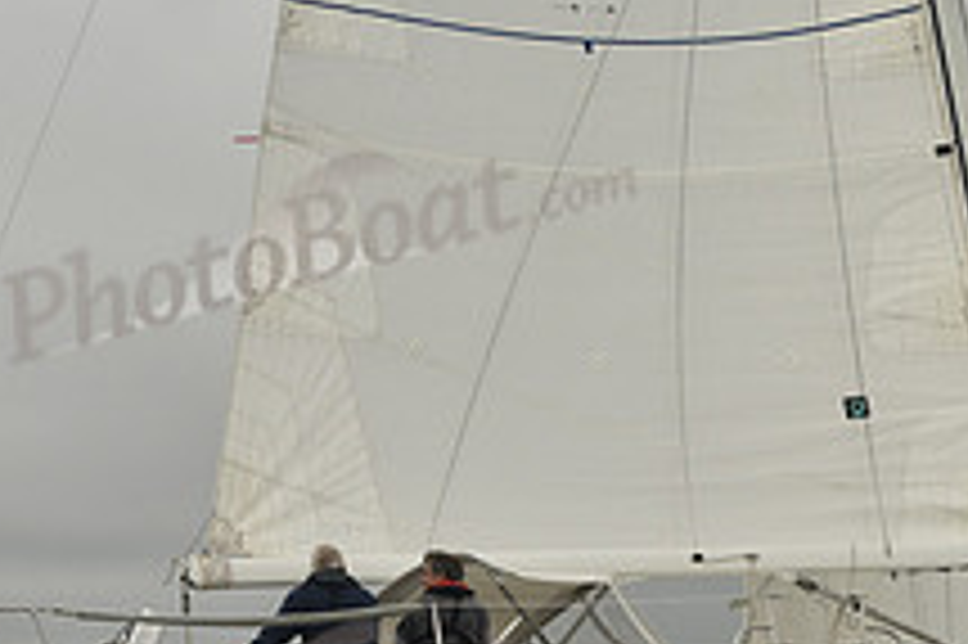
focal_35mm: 189
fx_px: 5078
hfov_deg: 10.8
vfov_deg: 7.3
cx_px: 873
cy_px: 417
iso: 320
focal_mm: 70
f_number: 7.1
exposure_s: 1/800
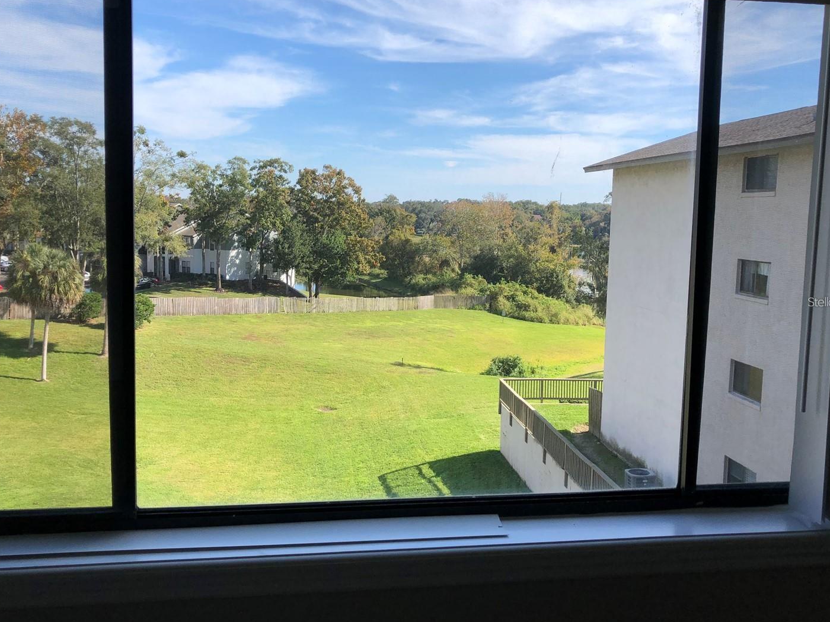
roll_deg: -1.9
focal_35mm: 32
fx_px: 767
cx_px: 390
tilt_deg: -5.8
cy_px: 302
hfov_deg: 56.8
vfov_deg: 44.2
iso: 20
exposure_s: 1/1312
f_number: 1.8
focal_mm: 4
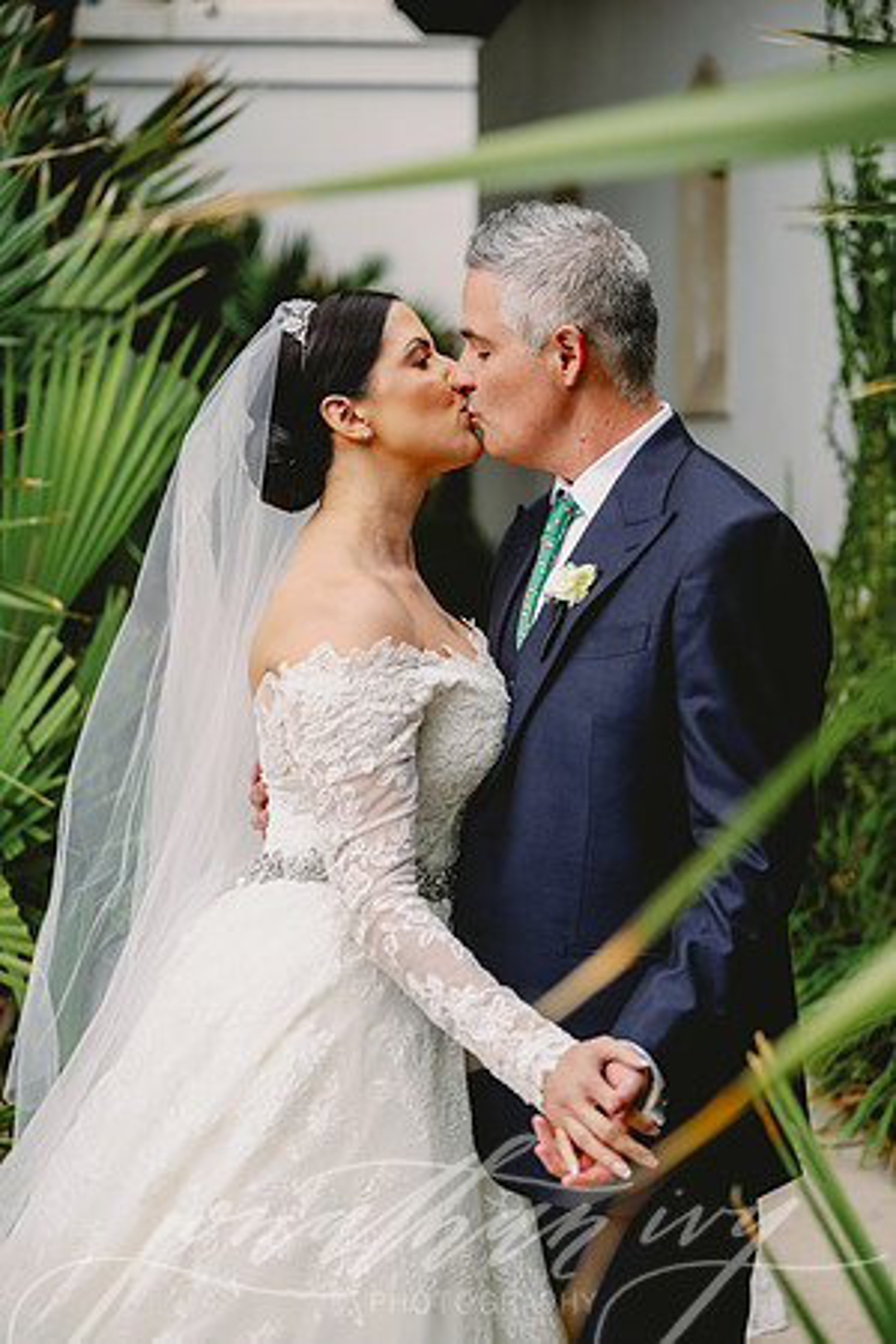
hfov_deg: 21.9
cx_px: 448
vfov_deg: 32.4
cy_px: 672
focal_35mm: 62
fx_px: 2314
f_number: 2.8
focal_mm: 62
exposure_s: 1/400
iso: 400
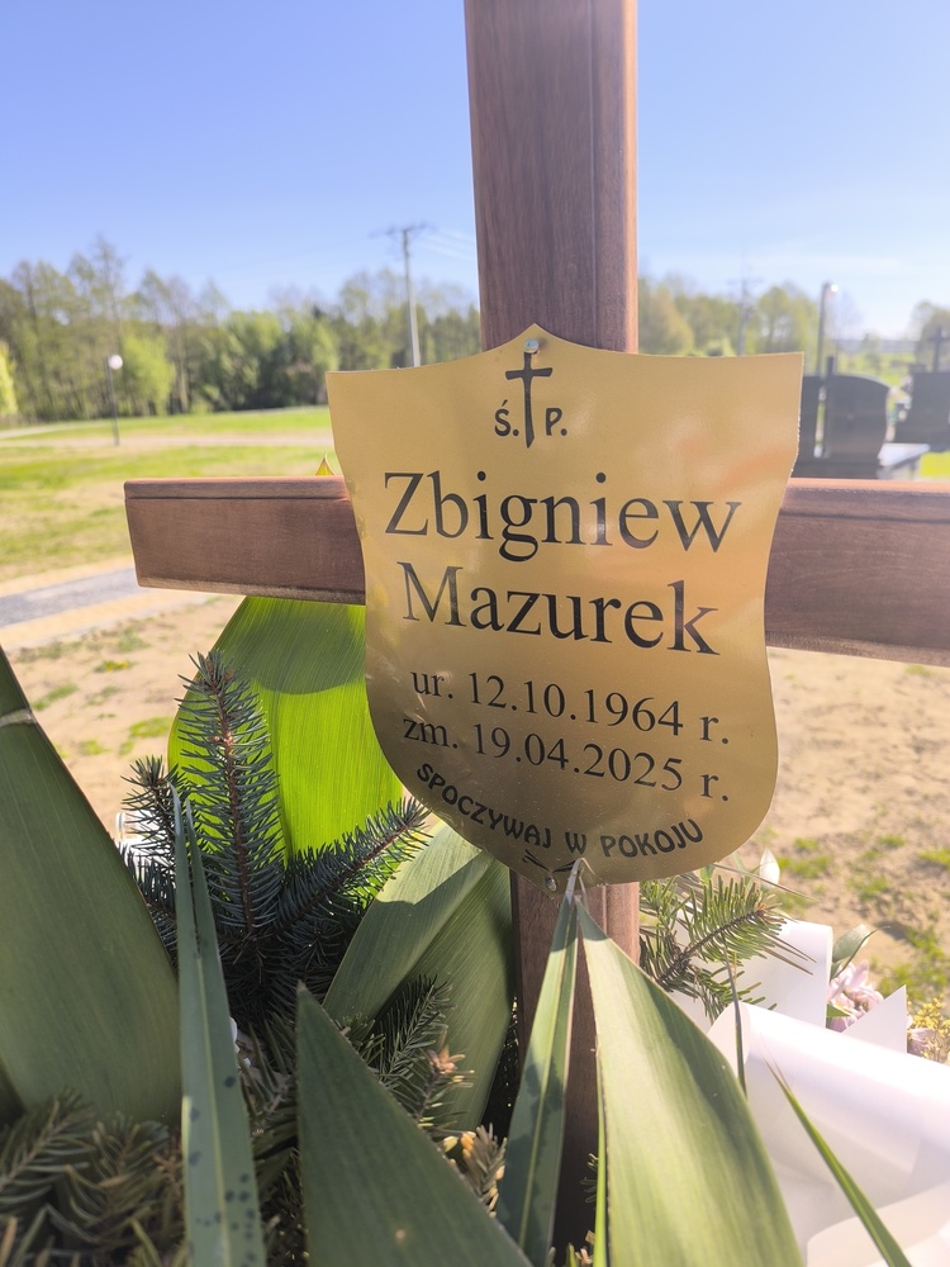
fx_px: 842
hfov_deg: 58.9
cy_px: 634
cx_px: 475
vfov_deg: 73.9
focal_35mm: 23
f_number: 1.65
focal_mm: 6.14
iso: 50
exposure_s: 1/525
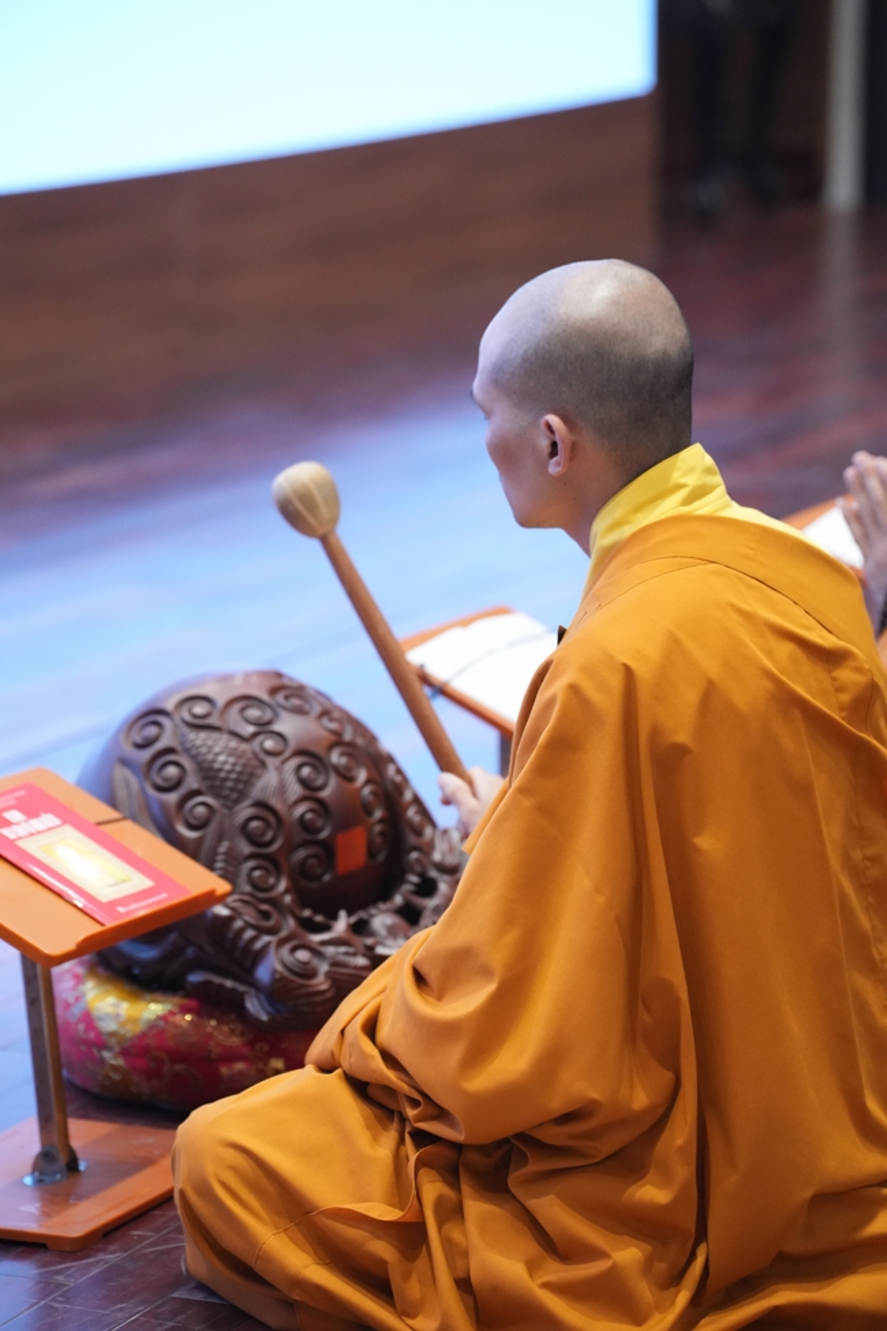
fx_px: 4656
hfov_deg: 10.9
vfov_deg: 16.3
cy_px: 666
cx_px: 444
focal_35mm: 126
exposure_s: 1/250
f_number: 4
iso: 6400
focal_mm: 126
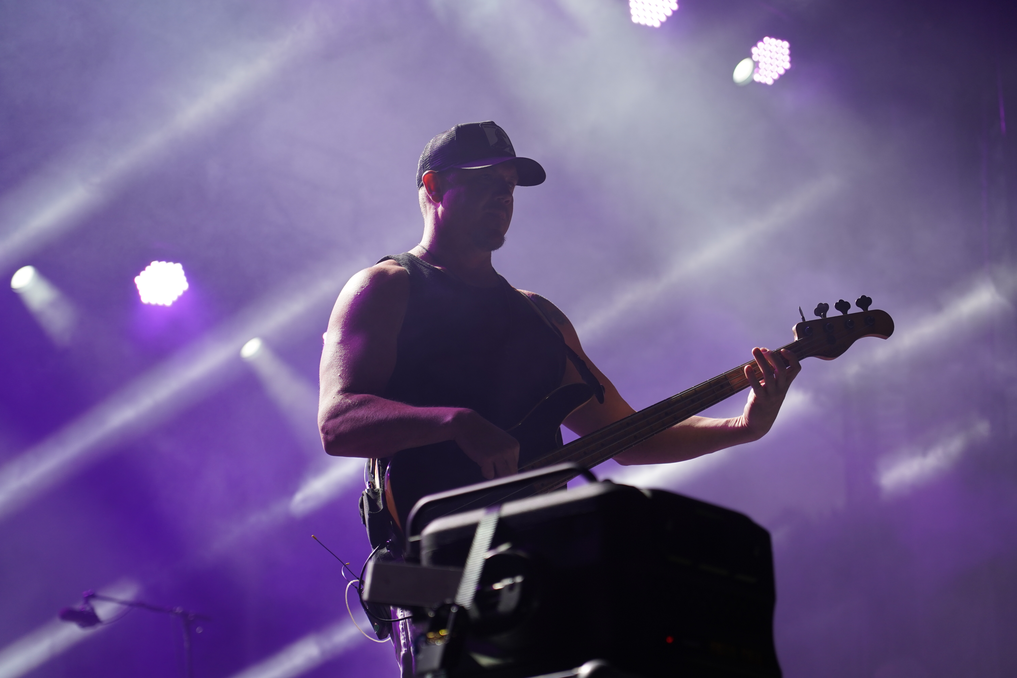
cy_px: 339
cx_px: 508
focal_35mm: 105
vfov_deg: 13.0
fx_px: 2966
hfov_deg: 19.5
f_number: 4
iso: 500
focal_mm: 105
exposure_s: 1/160
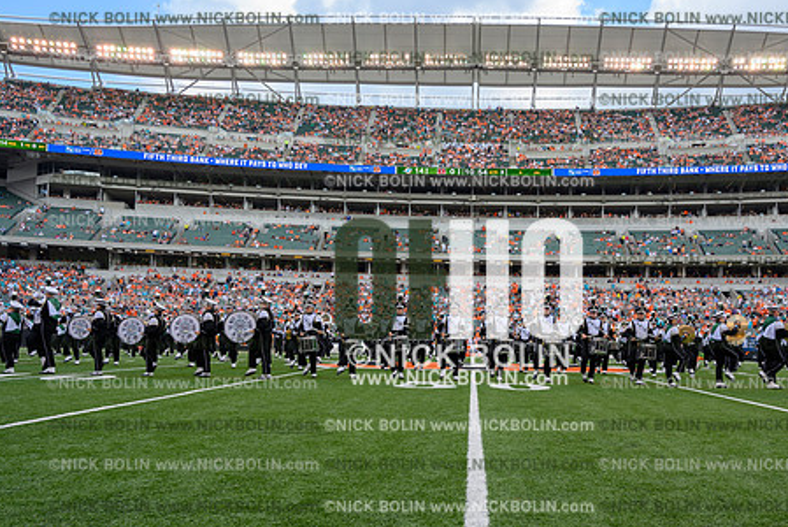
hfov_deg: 59.9
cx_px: 458
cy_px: 303
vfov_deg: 42.3
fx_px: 679
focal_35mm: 31
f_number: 7.1
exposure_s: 1/80
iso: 80
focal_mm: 24
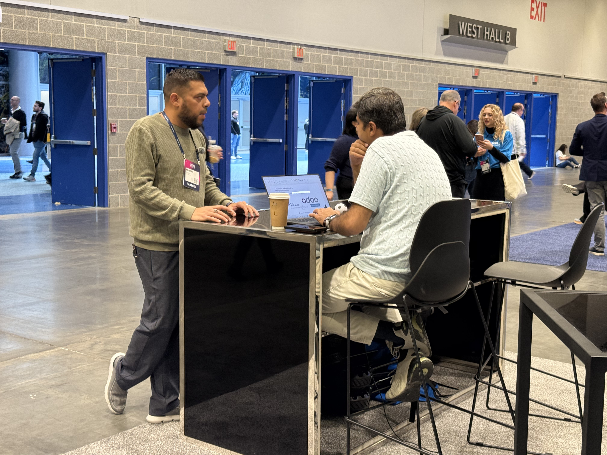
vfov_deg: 30.3
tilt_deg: -6.6
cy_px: 228
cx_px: 304
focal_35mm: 48
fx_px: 842
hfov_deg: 39.7
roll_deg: -0.9
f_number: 1.78
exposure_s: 1/40
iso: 200
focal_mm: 6.76
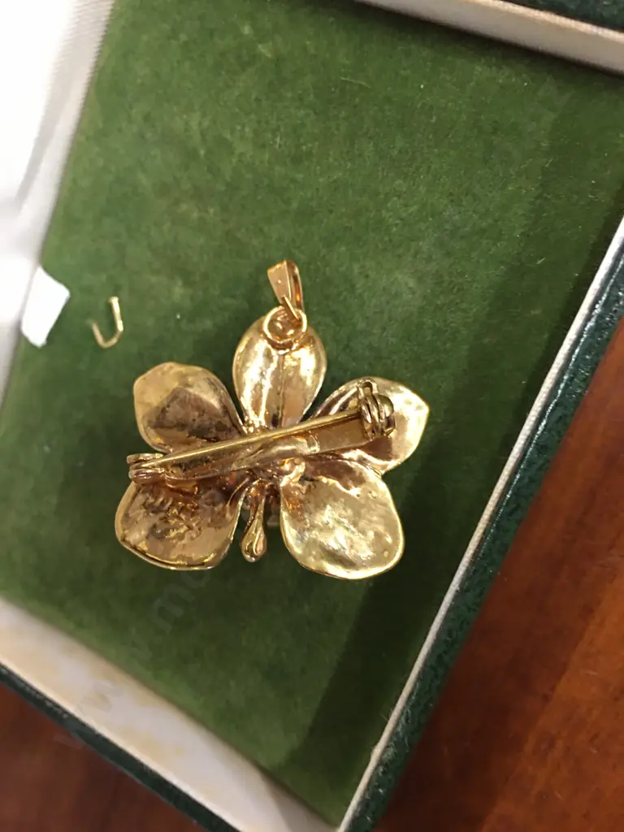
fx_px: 697
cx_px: 312
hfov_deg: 48.2
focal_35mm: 29
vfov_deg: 61.7
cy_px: 416
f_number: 2.2
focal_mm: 4.15
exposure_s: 1/10
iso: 80
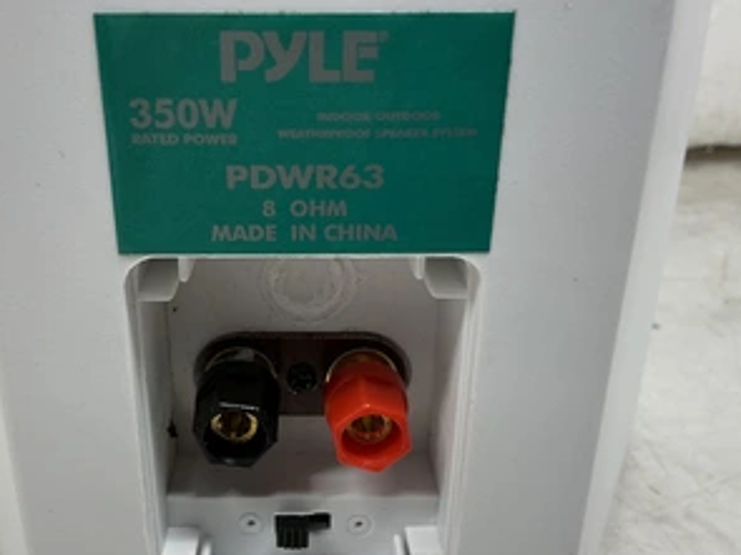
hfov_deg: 48.8
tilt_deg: -25.3
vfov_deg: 37.6
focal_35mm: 38
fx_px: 813
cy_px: 326
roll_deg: -0.8
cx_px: 306
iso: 50
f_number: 1.8
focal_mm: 3
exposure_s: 1/120
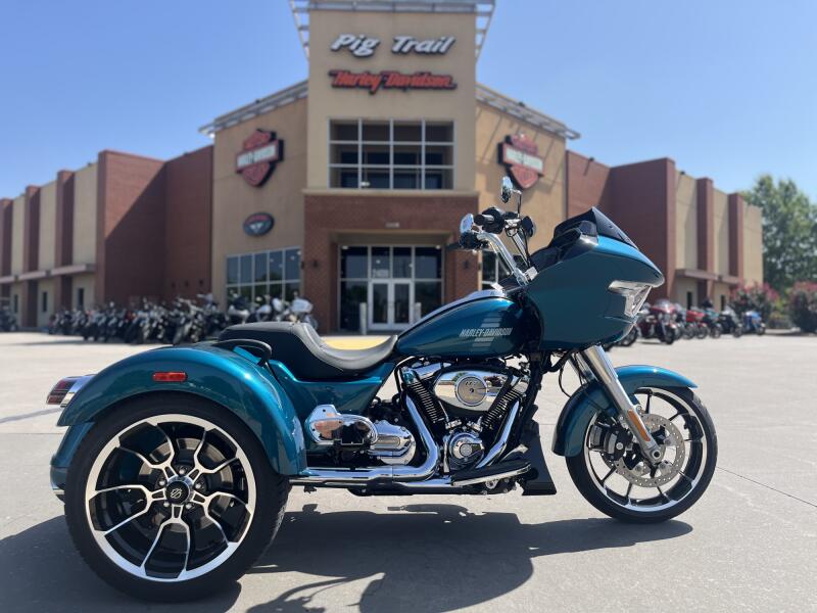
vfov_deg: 53.1
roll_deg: +0.0
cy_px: 306
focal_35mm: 26
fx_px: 614
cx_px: 408
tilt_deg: +1.8
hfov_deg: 67.3
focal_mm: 5.1
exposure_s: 1/1721
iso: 50
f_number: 1.6
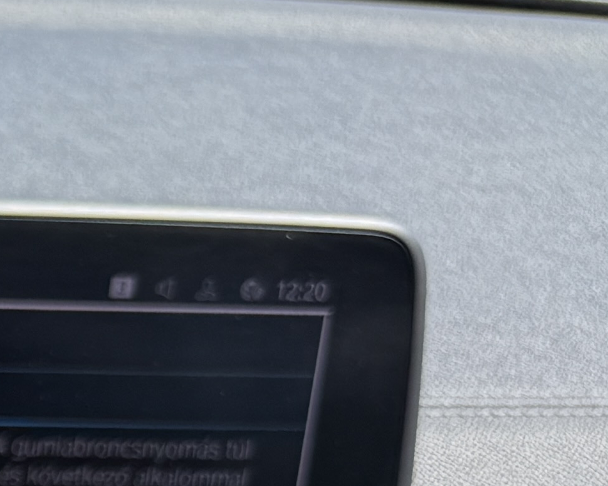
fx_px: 2483
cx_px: -1085
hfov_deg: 10.7
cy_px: 1005
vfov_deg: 10.2
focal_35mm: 138
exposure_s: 1/1060
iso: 80
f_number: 1.78
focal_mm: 6.76
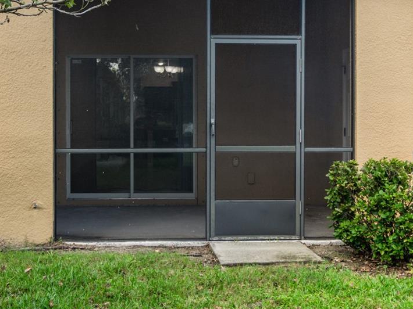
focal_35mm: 52
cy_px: 68
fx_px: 620
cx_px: 251
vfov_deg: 27.5
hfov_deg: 36.7
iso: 250
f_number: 9
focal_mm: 16
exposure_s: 1/100
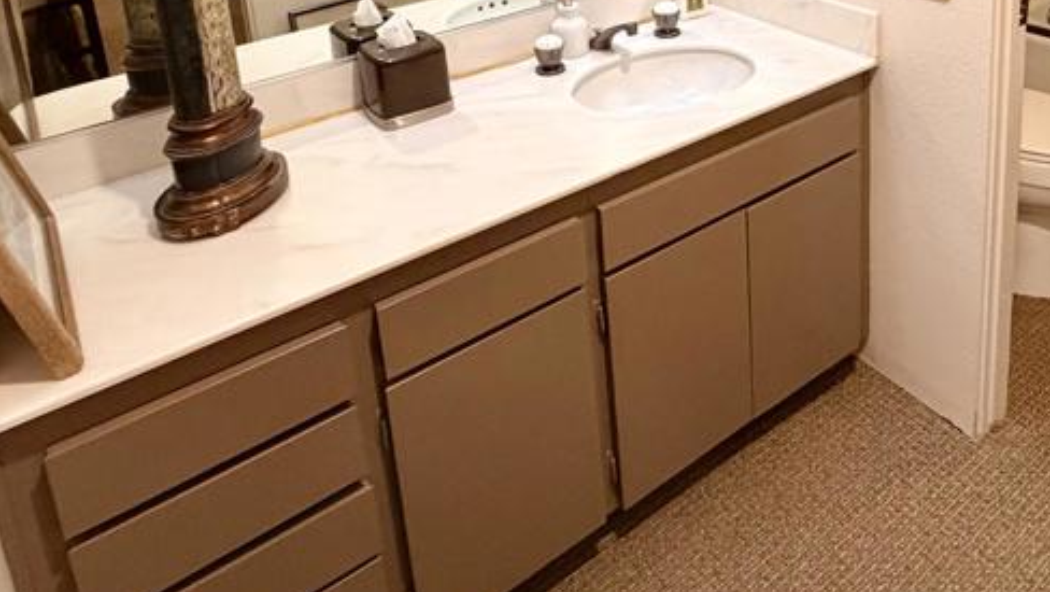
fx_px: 891
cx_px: 684
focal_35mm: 32
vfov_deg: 32.2
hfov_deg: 59.8
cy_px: -67
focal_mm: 2.22
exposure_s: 1/60
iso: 400
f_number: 2.2
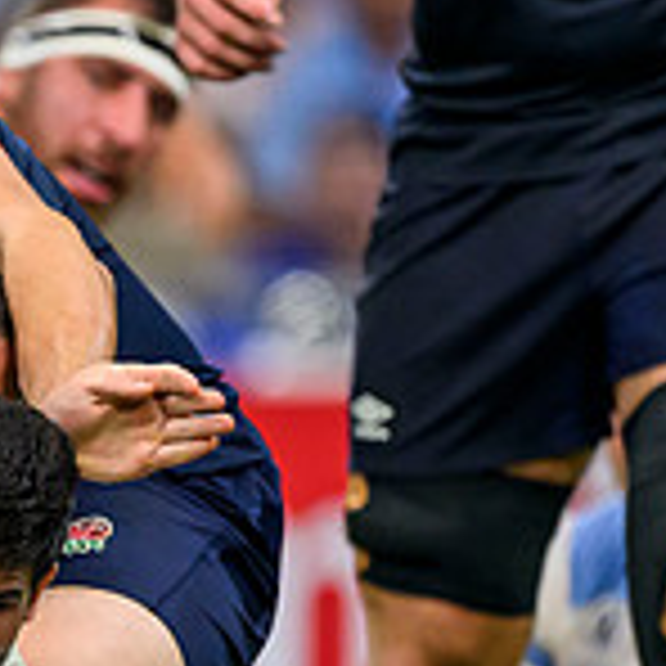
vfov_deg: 1.1
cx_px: -852
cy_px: 813
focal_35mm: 1599
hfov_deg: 1.1
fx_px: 34806
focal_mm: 400
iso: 3200
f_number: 3.2
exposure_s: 1/2000
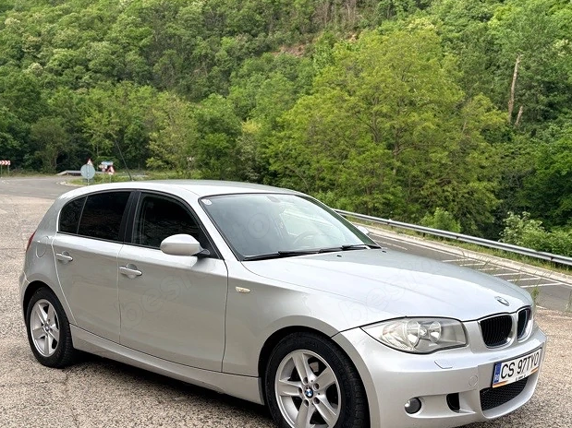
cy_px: 265
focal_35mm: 42
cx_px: 290
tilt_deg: -4.9
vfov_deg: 34.2
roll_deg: +1.1
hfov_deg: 44.8
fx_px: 694
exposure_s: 1/591
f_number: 1.6
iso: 50
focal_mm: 5.96
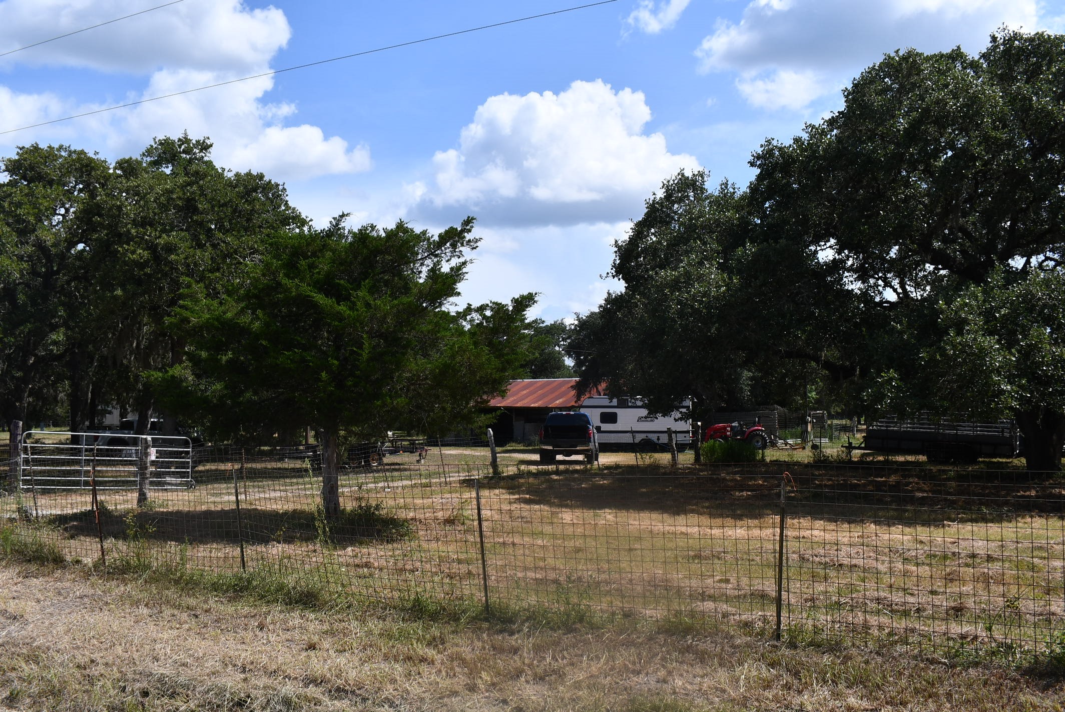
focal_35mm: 36
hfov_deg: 53.1
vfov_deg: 37.0
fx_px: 1066
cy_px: 356
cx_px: 532
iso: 100
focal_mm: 18
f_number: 9
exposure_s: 1/320
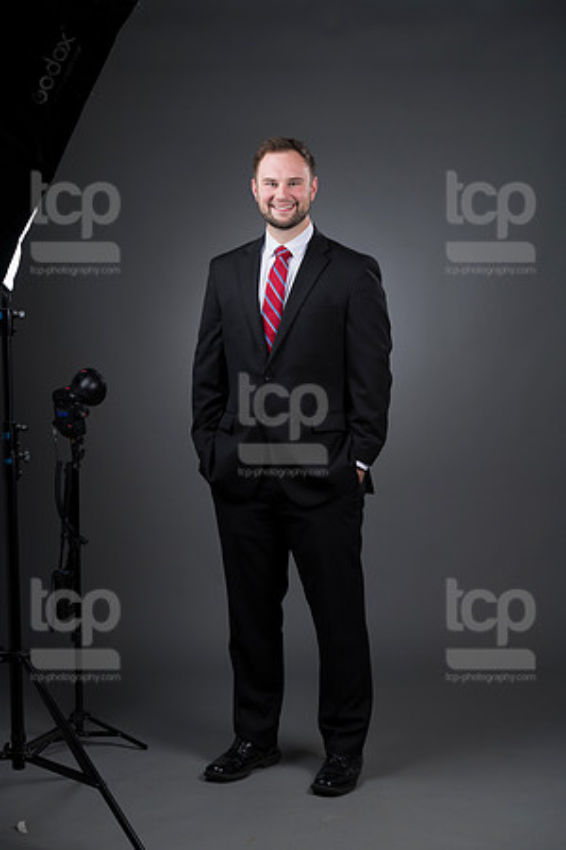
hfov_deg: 17.1
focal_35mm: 80
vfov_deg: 25.4
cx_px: 283
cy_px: 425
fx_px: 1887
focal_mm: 80
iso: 160
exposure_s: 1/250
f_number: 5.6
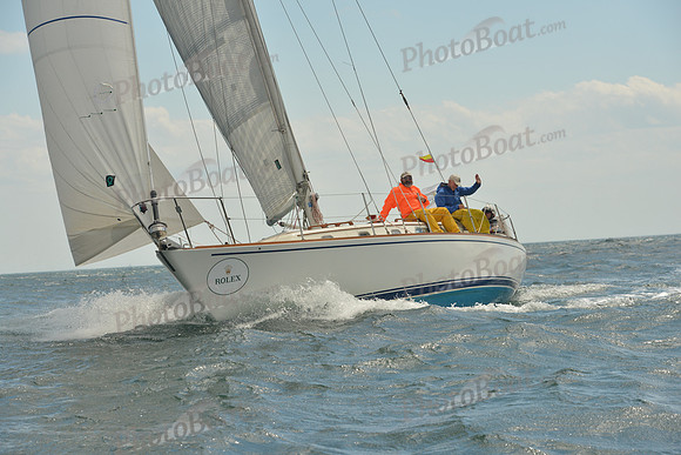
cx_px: 340
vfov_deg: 12.2
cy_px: 228
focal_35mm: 112
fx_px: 2119
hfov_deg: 18.3
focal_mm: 112
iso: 400
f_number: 6.3
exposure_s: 1/800
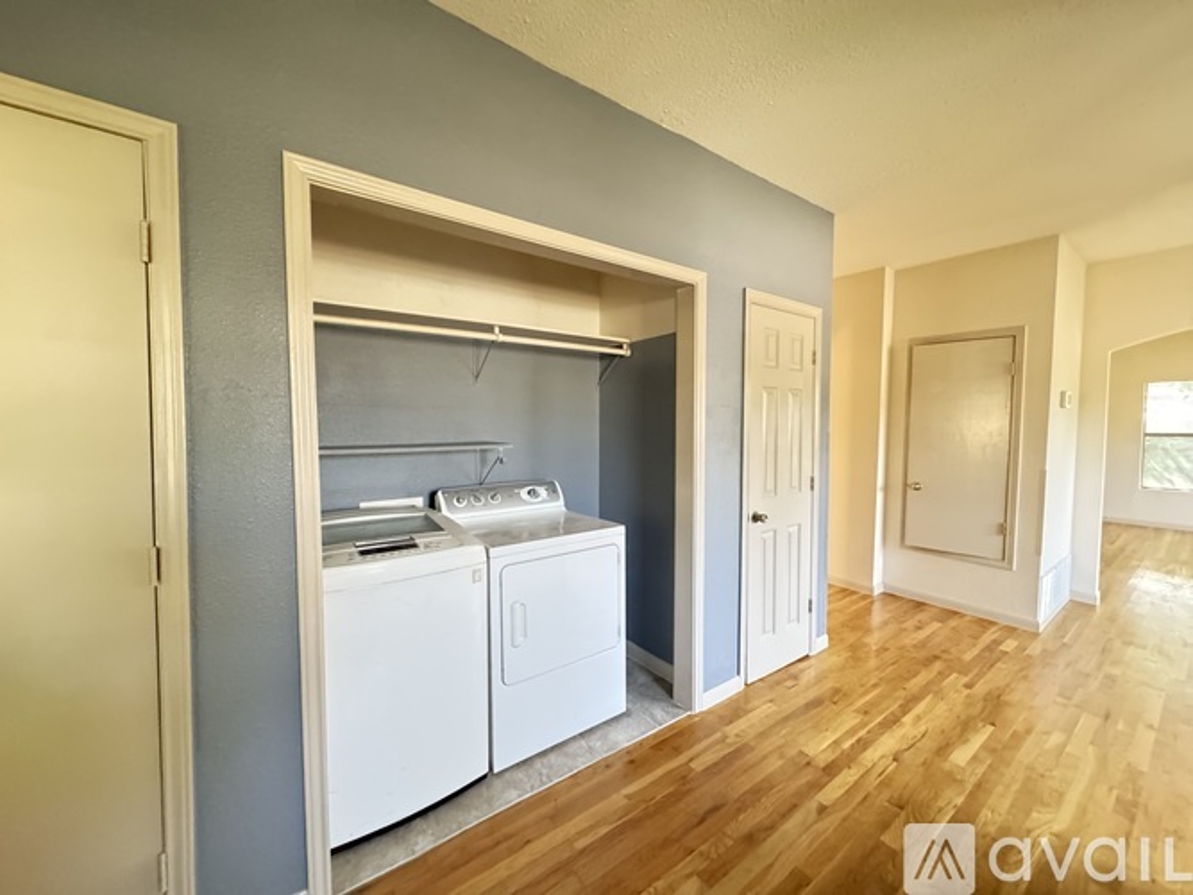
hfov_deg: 102.1
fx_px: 482
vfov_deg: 85.7
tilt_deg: -2.9
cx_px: 596
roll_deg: +0.0
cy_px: 448
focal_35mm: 14
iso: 1250
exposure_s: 1/59
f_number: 2.2
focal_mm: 2.22
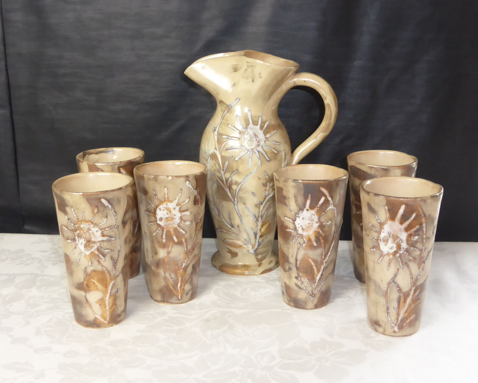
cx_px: 246
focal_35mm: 46
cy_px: 178
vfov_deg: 32.7
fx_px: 651
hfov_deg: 40.3
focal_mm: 7.4
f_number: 3.9
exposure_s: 1/60
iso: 640
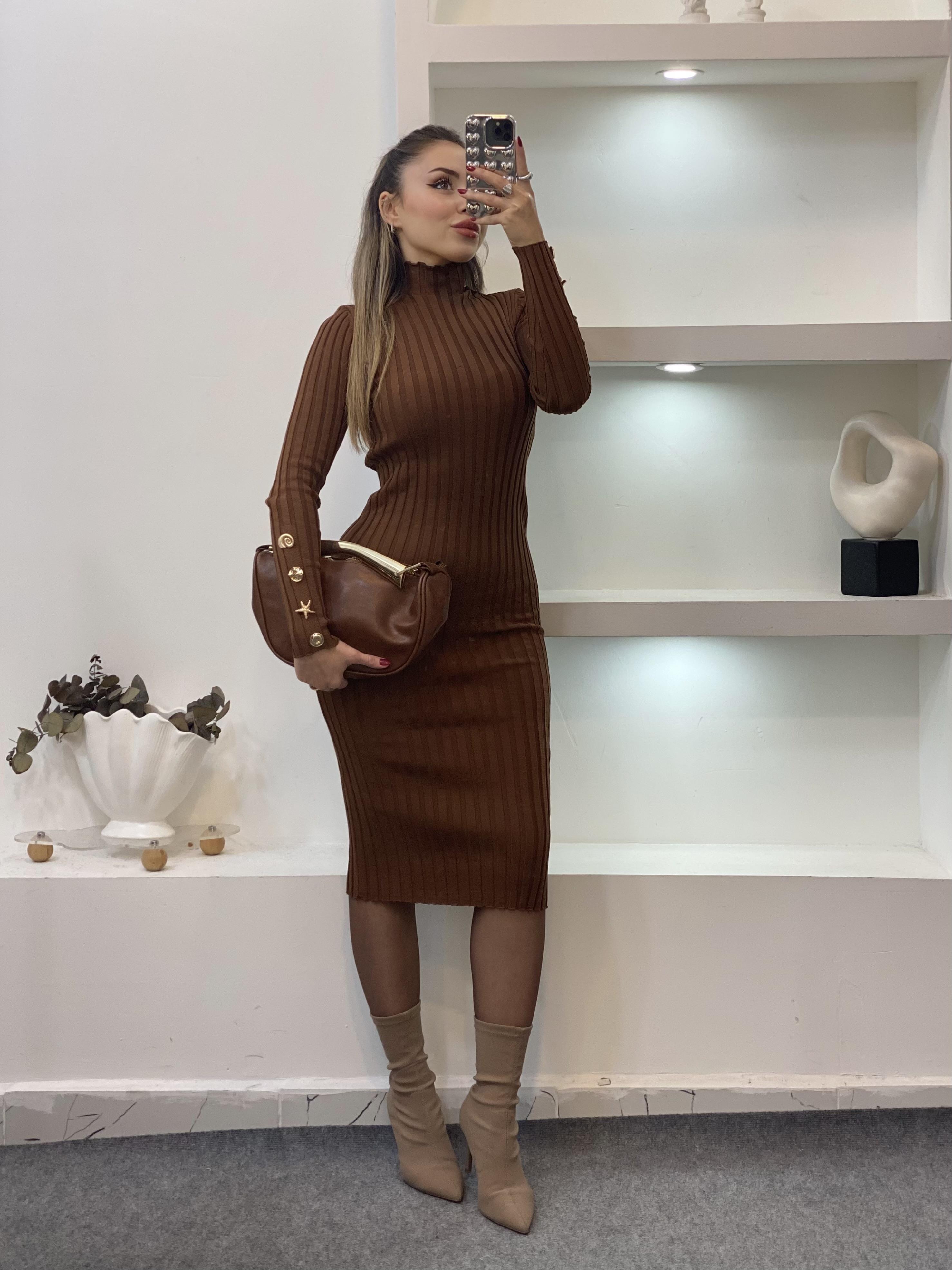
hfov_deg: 28.0
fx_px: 1907
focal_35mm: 52
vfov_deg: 36.8
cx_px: 476
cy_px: 635
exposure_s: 1/100
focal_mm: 6
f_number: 2
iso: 80
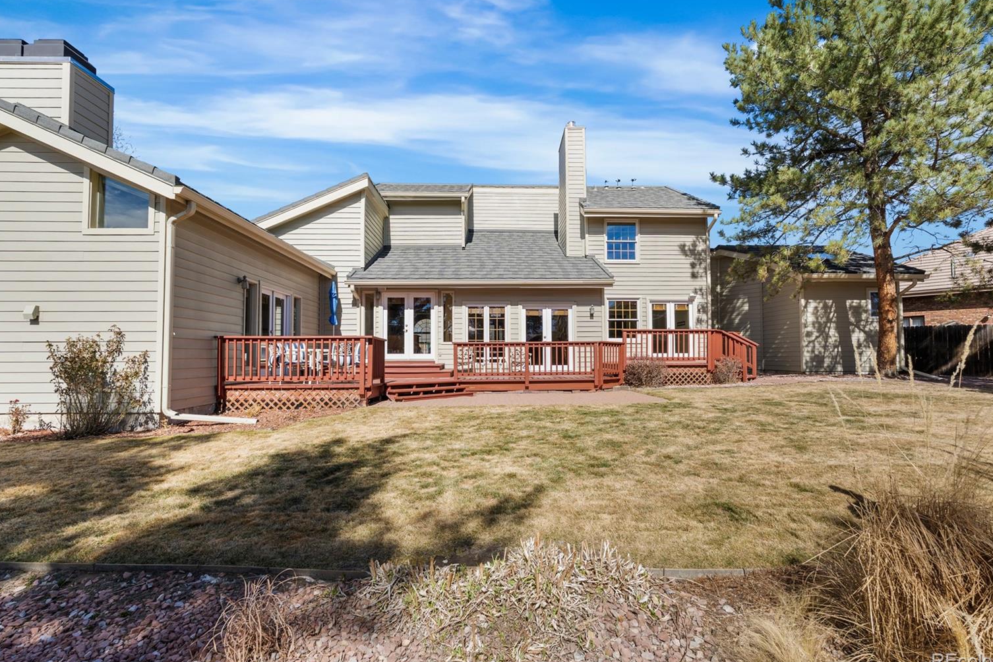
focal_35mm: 17
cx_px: 511
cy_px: 323
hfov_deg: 93.3
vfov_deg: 70.4
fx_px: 469
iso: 100
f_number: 8
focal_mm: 16
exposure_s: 1/160
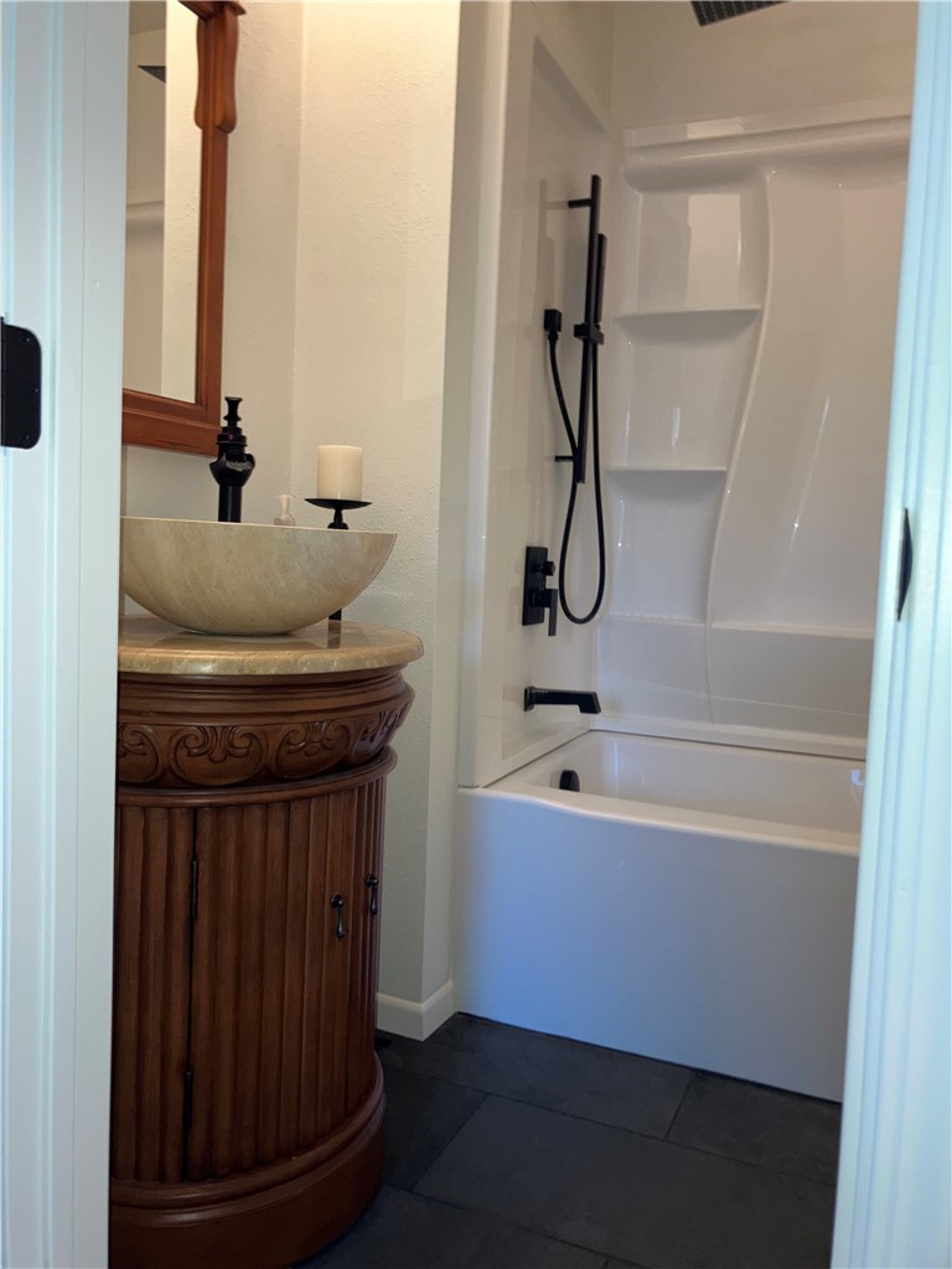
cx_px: 476
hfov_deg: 49.7
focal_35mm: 28
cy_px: 634
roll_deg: -1.9
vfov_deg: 63.4
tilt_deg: -4.3
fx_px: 1027
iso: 25
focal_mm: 3.99
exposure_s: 1/21
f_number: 1.8
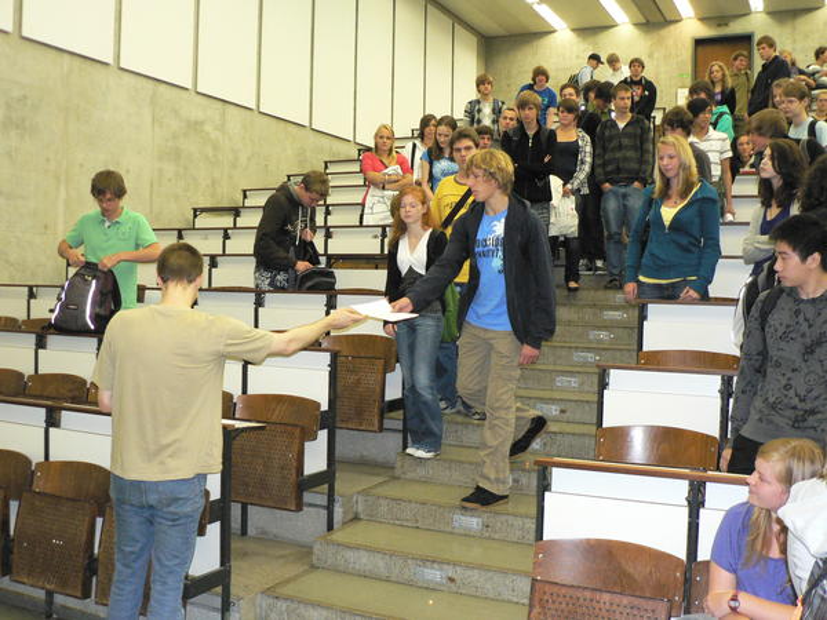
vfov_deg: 39.7
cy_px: 310
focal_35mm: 36
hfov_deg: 51.4
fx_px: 860
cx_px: 414
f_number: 2.8
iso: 400
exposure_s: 1/60
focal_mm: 6
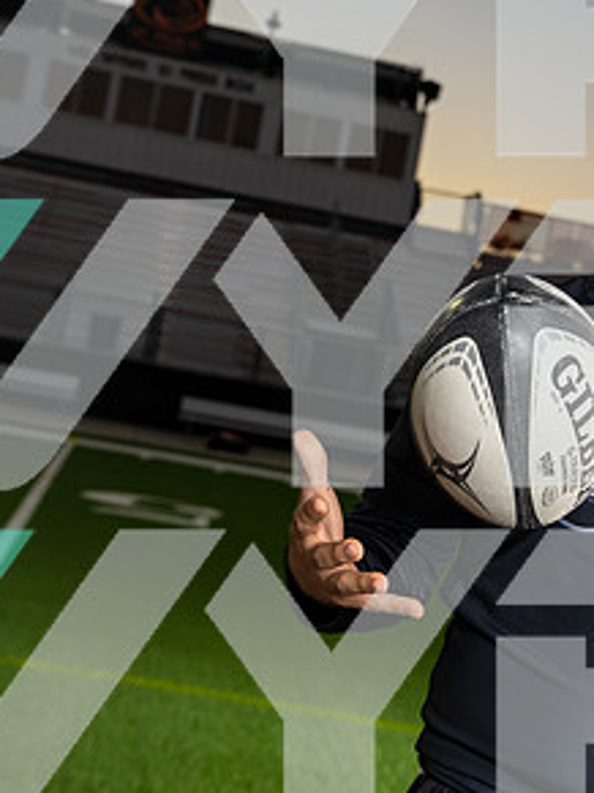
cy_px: 345
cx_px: 452
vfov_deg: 28.1
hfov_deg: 21.1
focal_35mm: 69
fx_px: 1580
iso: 160
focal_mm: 36
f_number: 4.5
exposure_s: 1/250
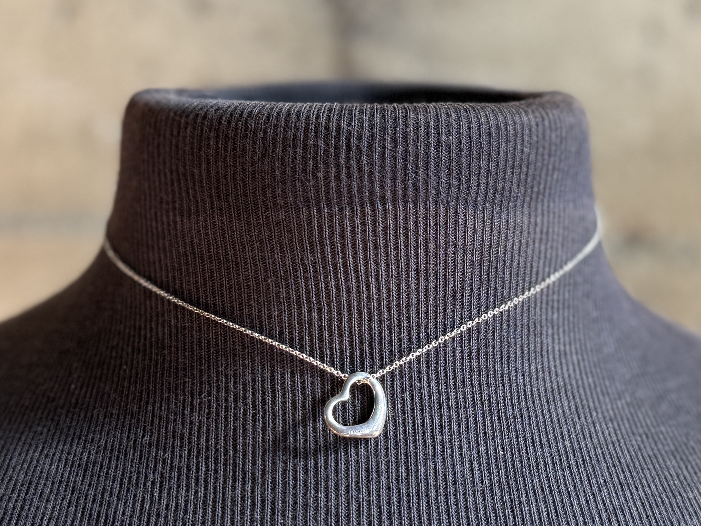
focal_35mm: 24
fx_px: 486
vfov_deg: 56.8
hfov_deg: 71.6
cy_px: 263
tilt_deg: -4.4
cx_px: 350
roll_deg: -0.6
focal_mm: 6.76
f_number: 1.78
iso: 160
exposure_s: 1/121
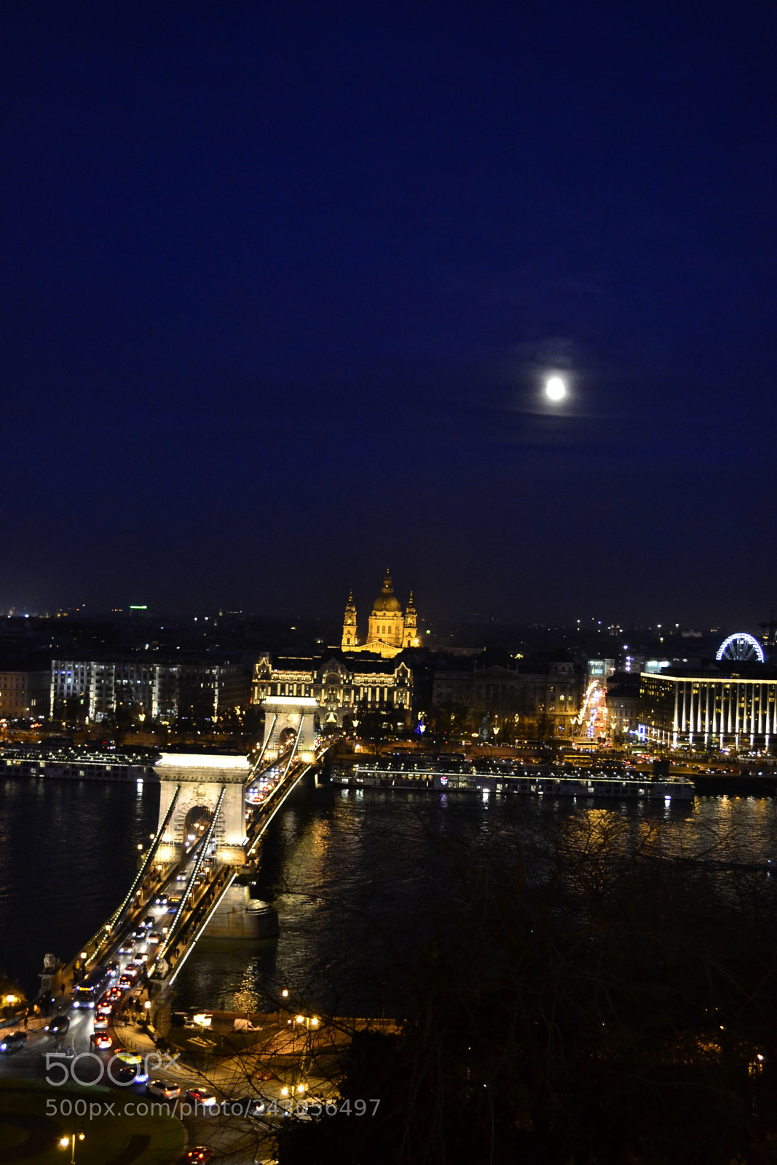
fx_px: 1456
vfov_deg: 43.6
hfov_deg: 29.9
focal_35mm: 45
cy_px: 582
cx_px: 388
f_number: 4.5
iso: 2200
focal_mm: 30
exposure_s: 1/15
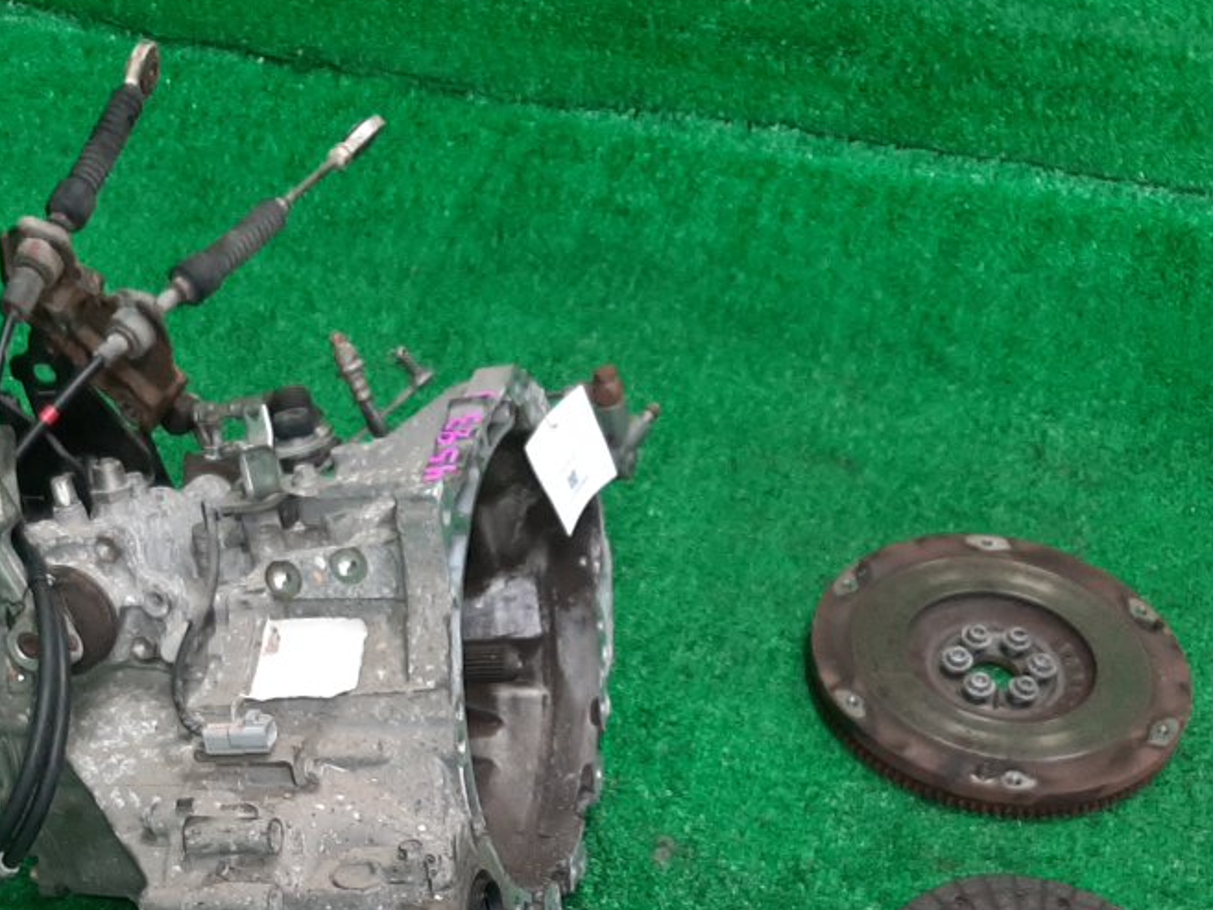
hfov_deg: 33.4
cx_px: 393
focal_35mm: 57
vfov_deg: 24.5
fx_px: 1998
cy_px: 910
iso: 125
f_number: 1.7
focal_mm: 3.93
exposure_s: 1/50
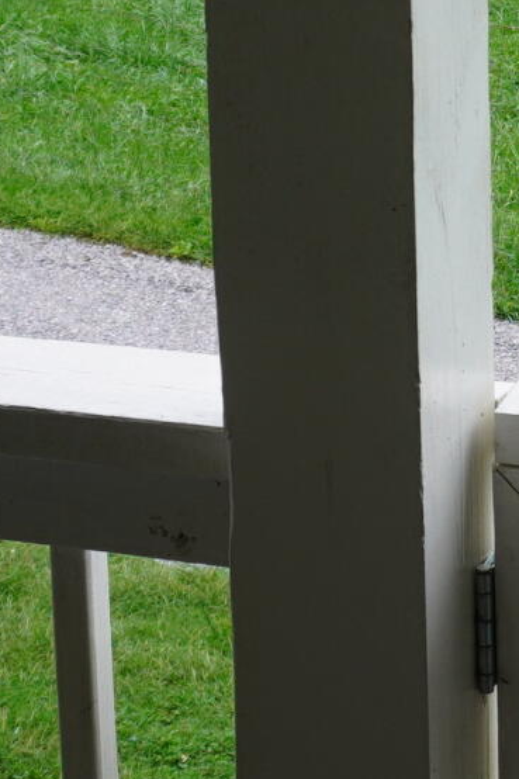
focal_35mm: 130
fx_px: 2813
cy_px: -56
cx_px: 682
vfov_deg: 15.4
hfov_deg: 10.3
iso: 100
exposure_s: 1/80
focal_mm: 16
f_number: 4.5
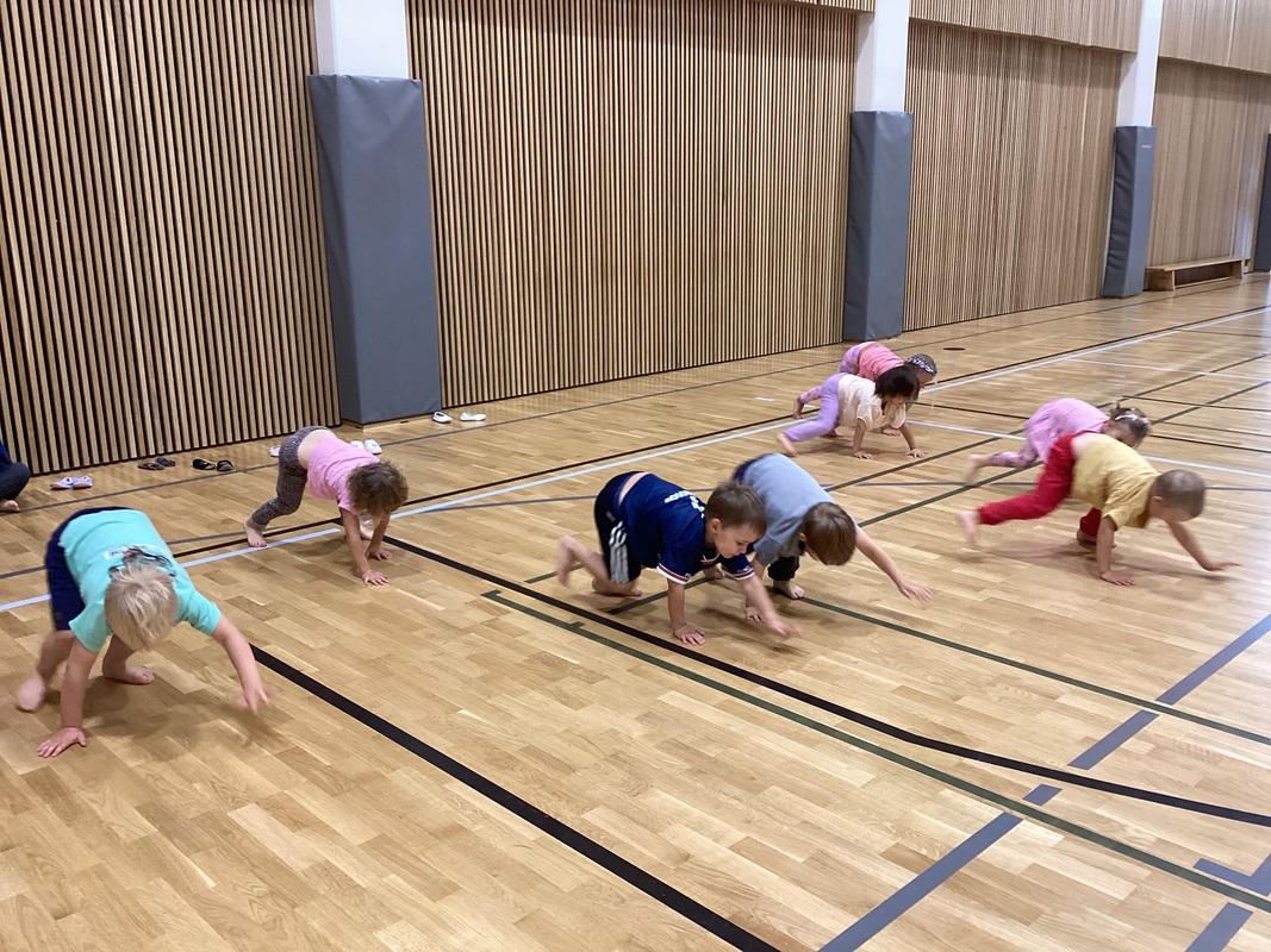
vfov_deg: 45.4
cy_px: 476
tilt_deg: -15.1
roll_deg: +0.0
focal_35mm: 31
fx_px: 1138
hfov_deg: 58.4
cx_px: 636
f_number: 2.4
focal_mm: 3.3
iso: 125
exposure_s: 1/50
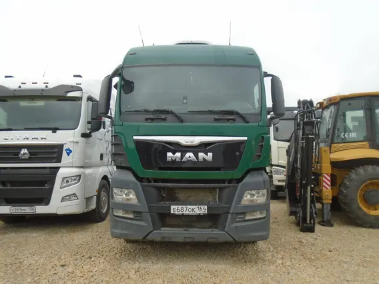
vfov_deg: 53.1
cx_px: 190
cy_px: 142
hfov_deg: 67.3
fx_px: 285
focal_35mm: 26
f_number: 3.2
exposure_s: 1/100
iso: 100
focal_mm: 4.6
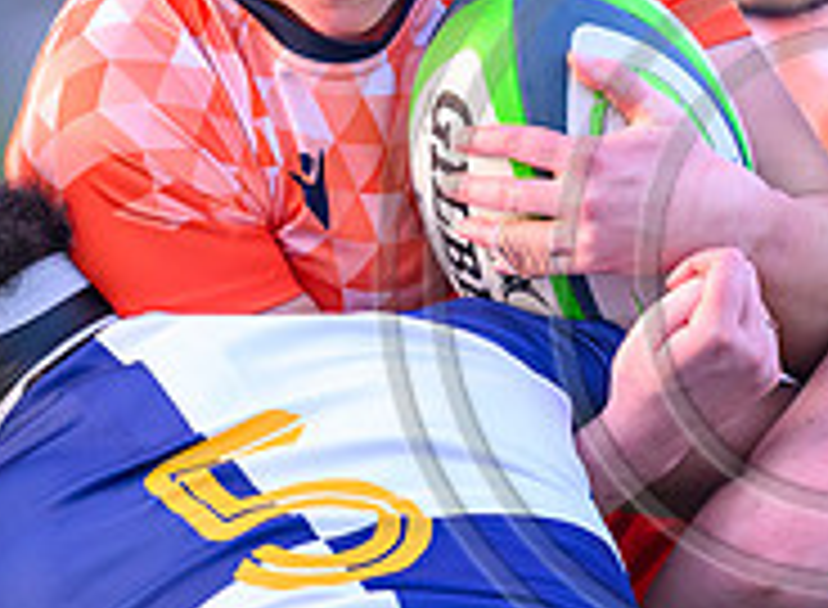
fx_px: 34390
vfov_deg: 1.0
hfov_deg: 1.4
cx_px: 924
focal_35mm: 1449
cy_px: 193
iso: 1250
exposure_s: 1/1000
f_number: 3.2
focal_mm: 400
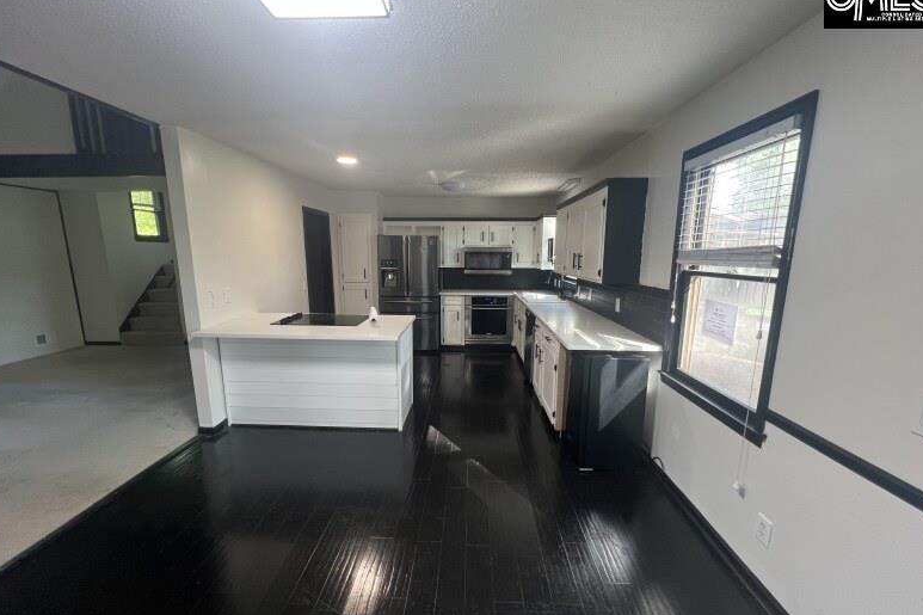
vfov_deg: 81.1
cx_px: 461
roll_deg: -0.1
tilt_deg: -11.1
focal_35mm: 14
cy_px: 326
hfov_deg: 104.3
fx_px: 359
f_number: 1.8
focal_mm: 1.57
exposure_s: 1/60
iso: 250
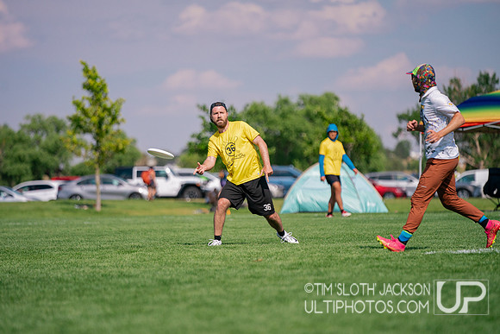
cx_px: 250
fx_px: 2778
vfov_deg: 6.9
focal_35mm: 200
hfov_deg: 10.3
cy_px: 167
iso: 640
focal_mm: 200
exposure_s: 1/16000
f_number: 2.8
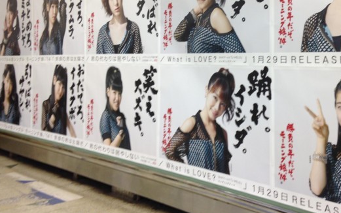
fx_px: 474
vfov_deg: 25.0
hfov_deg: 39.0
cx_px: 233
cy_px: 50
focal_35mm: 51
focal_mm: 4.12
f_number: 2.4
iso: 64
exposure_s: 1/30
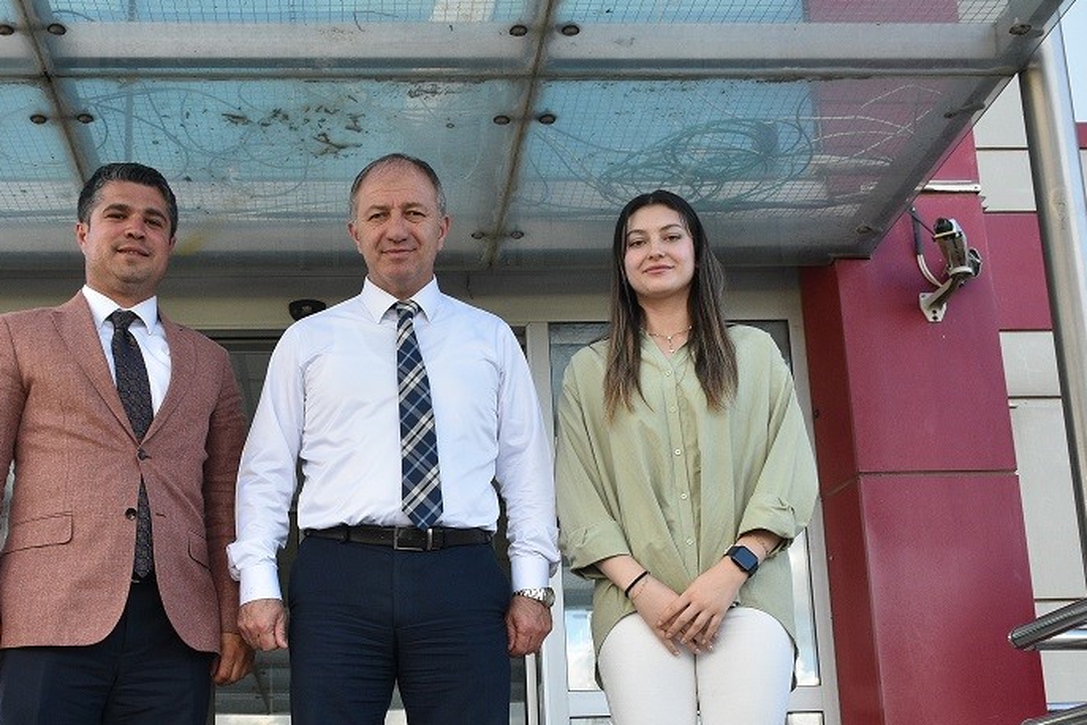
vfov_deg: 24.6
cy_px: 584
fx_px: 1630
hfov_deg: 36.7
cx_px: 413
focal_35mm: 54
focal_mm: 22
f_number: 8
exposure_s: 1/320
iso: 800
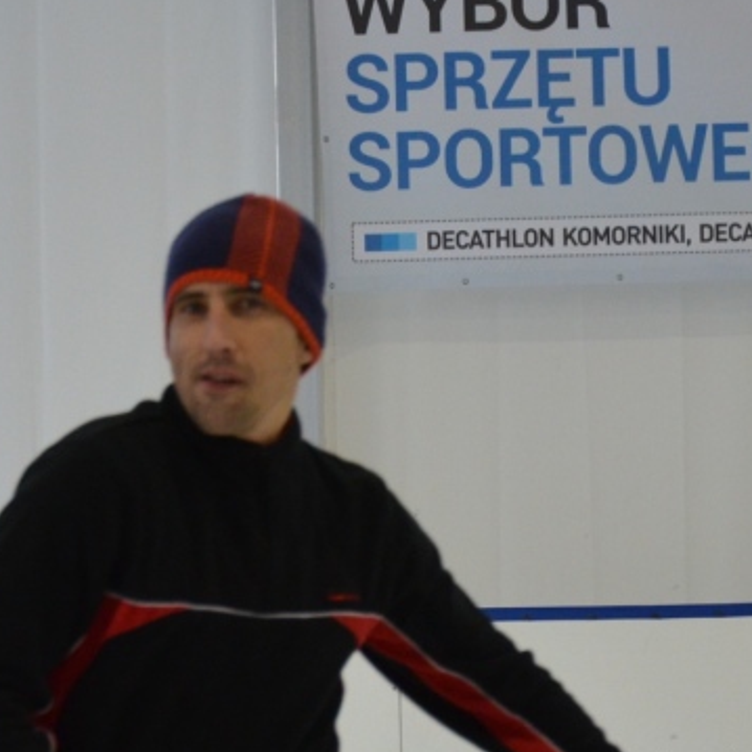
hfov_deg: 6.9
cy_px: 532
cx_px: 170
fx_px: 6243
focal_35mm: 254
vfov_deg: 6.9
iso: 1600
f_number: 5.3
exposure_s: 1/320
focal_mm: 70
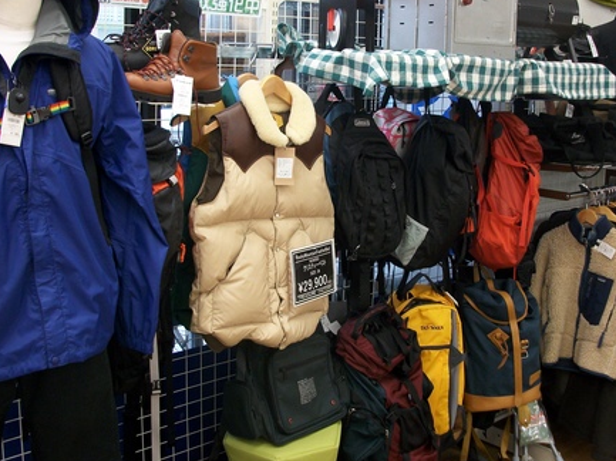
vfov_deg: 33.4
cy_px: 185
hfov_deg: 43.7
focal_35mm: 43
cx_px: 366
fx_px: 765
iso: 139
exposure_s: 1/40
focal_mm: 5.7
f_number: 2.9
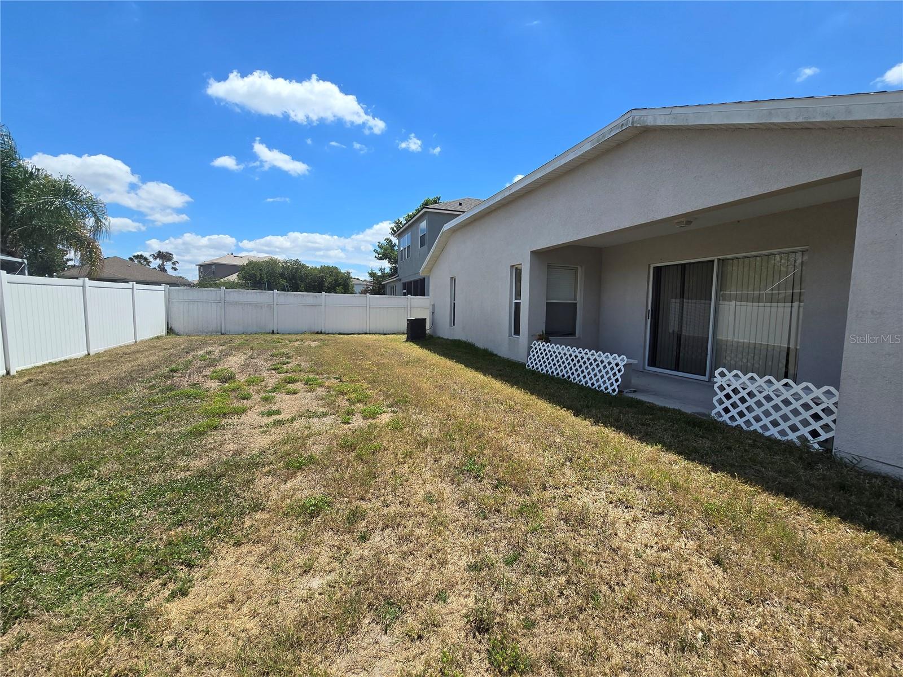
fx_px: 339
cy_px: 338
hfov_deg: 106.2
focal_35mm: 13
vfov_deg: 89.9
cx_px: 452
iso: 50
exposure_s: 1/2283
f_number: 2.2
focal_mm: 2.2
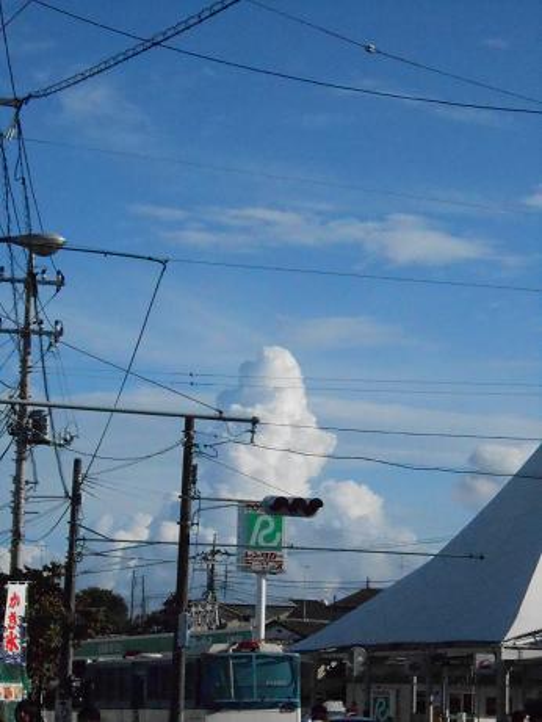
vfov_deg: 16.5
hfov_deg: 12.5
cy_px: 361
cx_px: 271
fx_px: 2483
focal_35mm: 119
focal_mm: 21.2
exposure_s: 1/1500
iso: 1600
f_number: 17.3
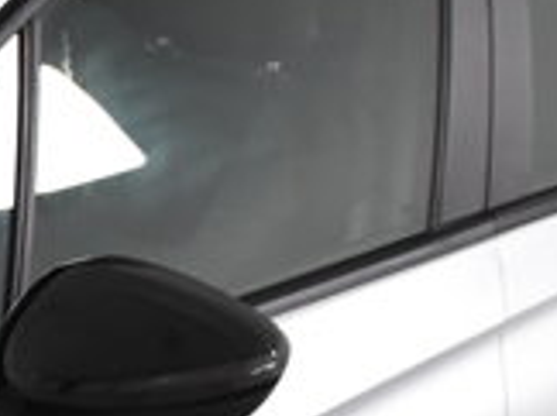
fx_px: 3229
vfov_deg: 7.2
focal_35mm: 201
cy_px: 686
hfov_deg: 9.1
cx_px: -629
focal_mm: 22
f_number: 4
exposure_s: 1/60
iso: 1600
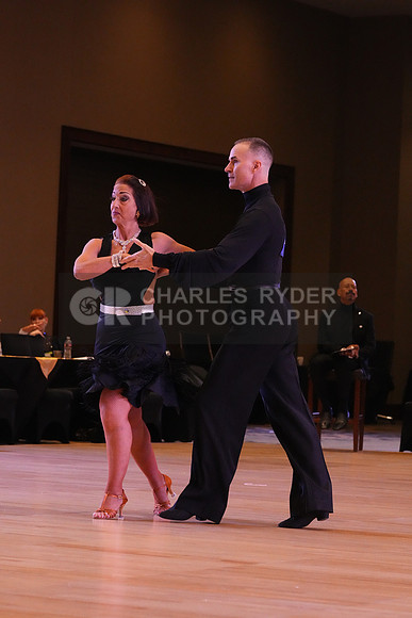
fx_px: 2367
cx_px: 206
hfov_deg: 9.9
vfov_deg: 14.9
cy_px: 309
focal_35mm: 138
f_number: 8
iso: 10000
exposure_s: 1/320
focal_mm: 138
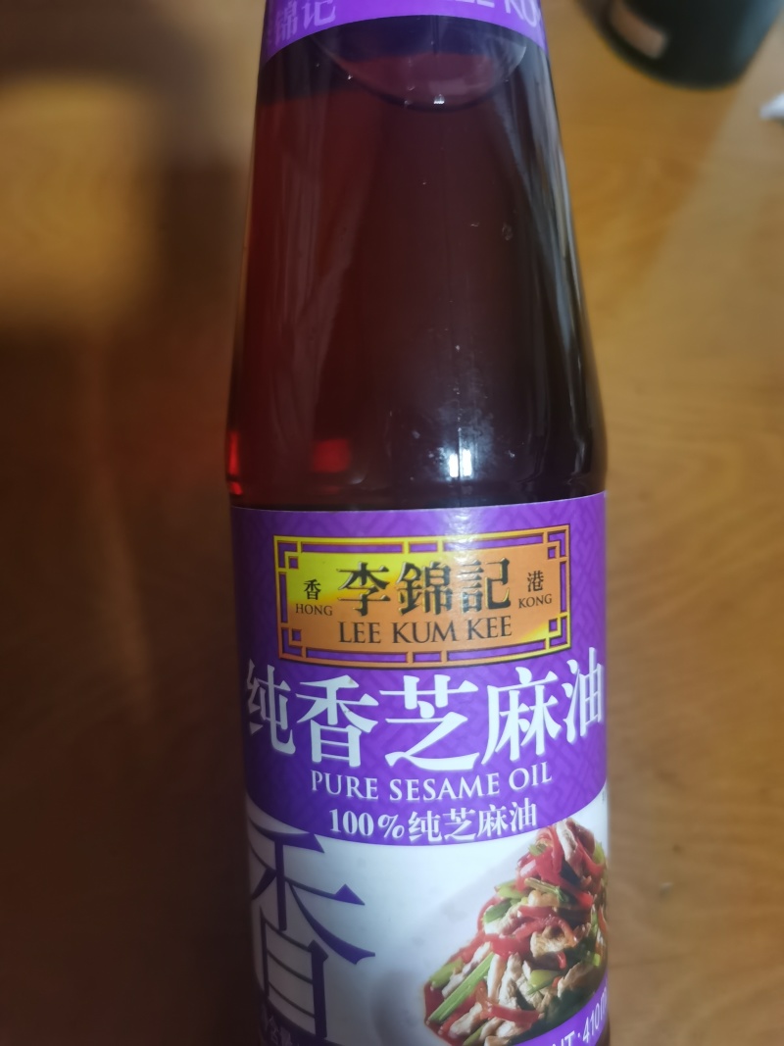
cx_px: 392
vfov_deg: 65.3
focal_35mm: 27
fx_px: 816
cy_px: 523
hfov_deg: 51.3
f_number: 1.6
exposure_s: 1/33.3
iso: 640
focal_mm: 5.56
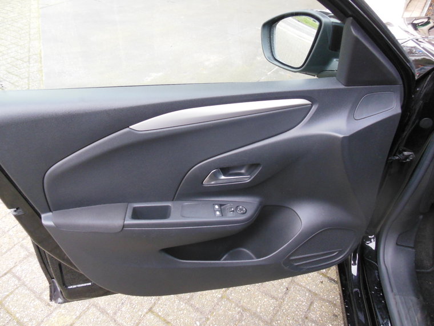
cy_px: 163
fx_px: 313
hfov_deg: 69.4
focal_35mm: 25
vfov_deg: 54.9
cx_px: 217
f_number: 3.2
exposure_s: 1/40
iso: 400
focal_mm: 4.5
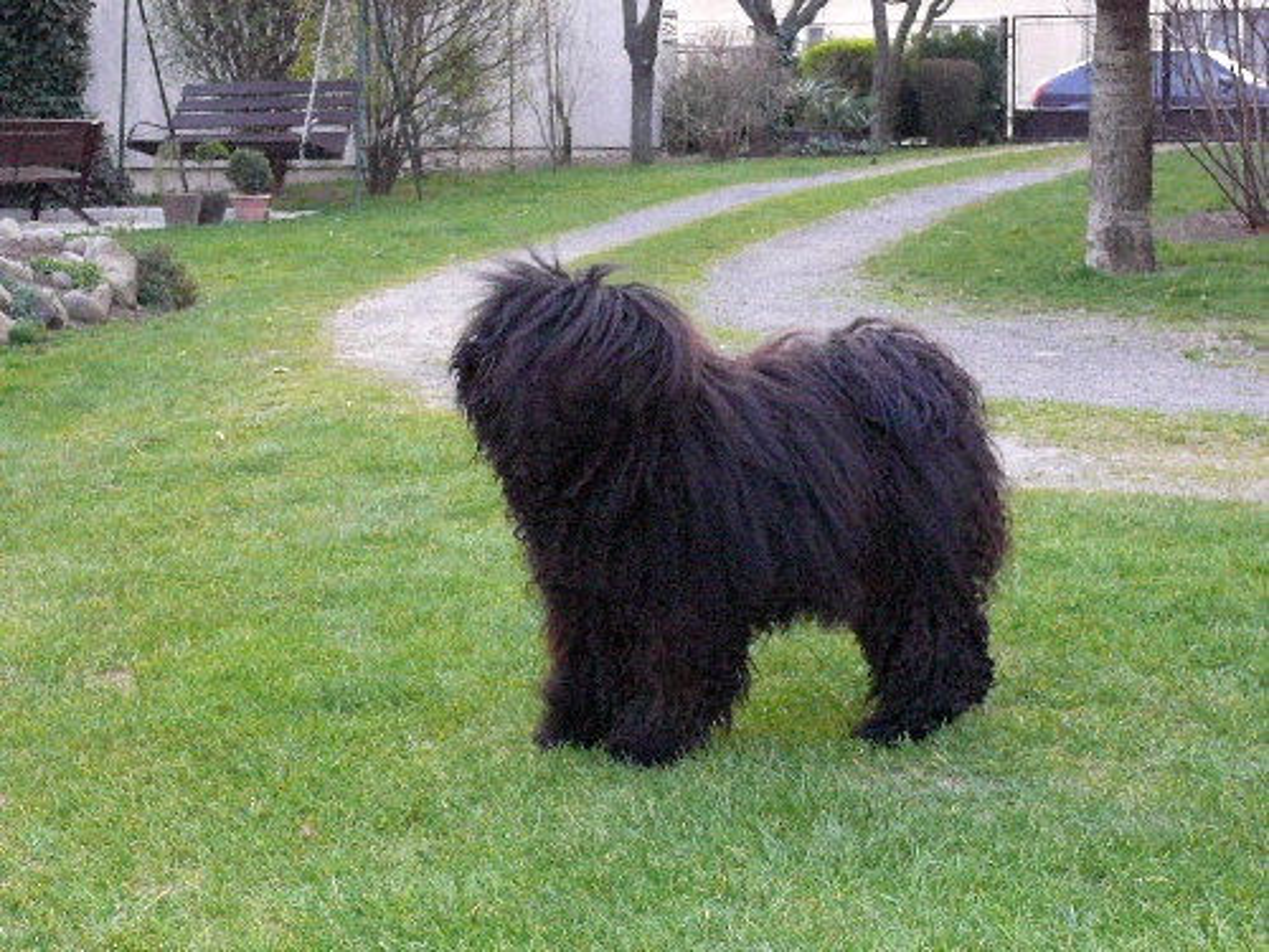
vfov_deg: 21.3
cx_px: 634
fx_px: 2529
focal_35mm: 69
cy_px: 476
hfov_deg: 28.2
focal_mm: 8.2
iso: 400
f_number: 3.5
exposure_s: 1/30
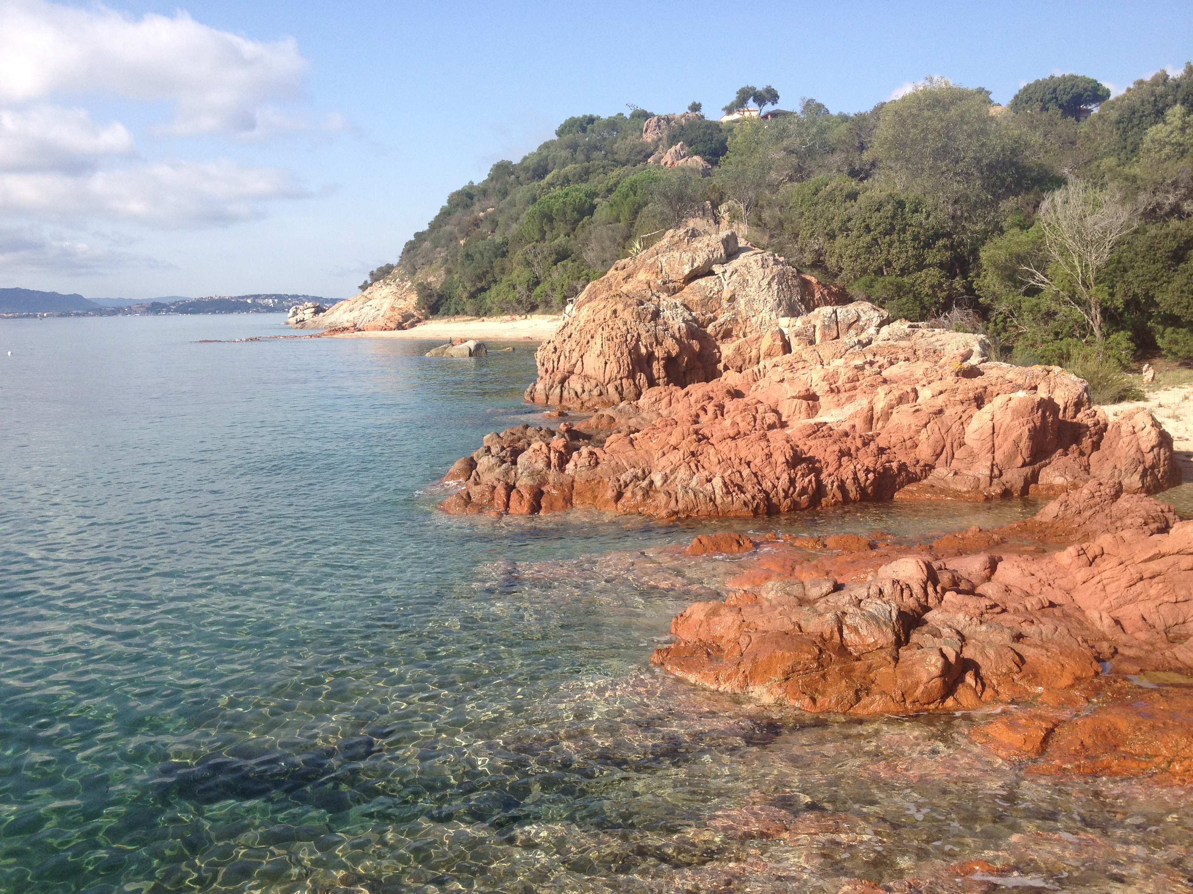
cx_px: 596
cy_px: 447
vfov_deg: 40.7
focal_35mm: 35
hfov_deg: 52.6
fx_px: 1206
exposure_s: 1/1200
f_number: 2.4
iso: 64
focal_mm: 4.28
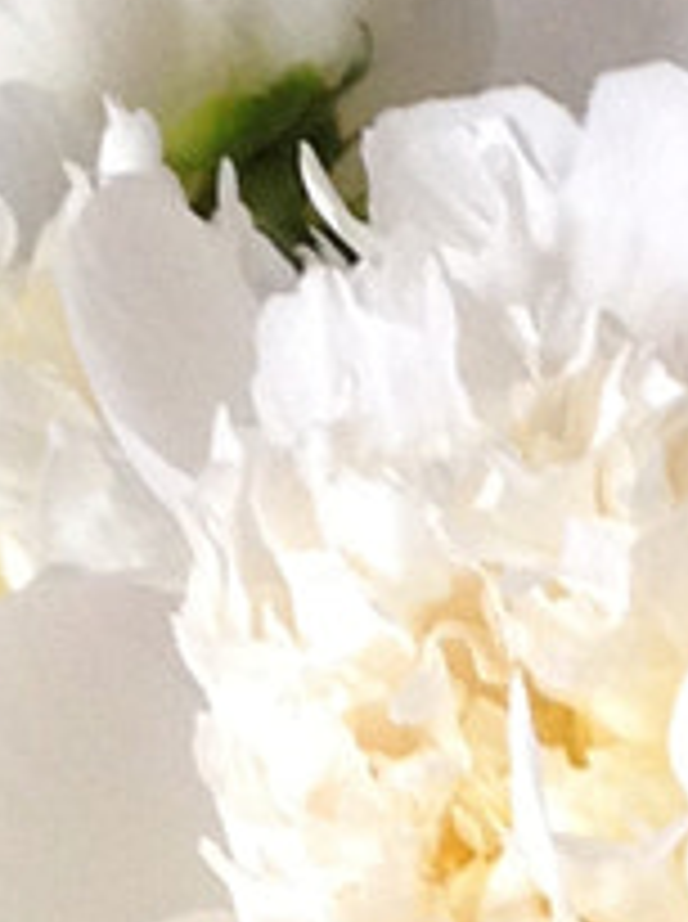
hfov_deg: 5.6
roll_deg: +0.4
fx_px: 6859
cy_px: 1079
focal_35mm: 258
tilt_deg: -18.4
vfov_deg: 7.6
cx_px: 1385
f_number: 2.4
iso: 64
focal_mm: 4.12
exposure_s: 1/60
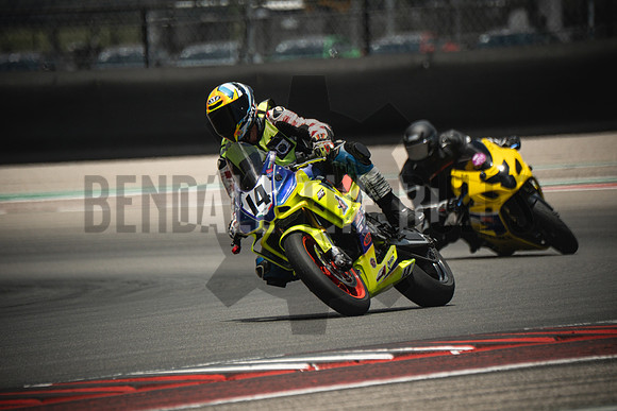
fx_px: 10285
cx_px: 308
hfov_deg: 3.4
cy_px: 206
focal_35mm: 600
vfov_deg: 2.3
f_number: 5.6
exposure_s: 1/1600
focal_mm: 400
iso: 500
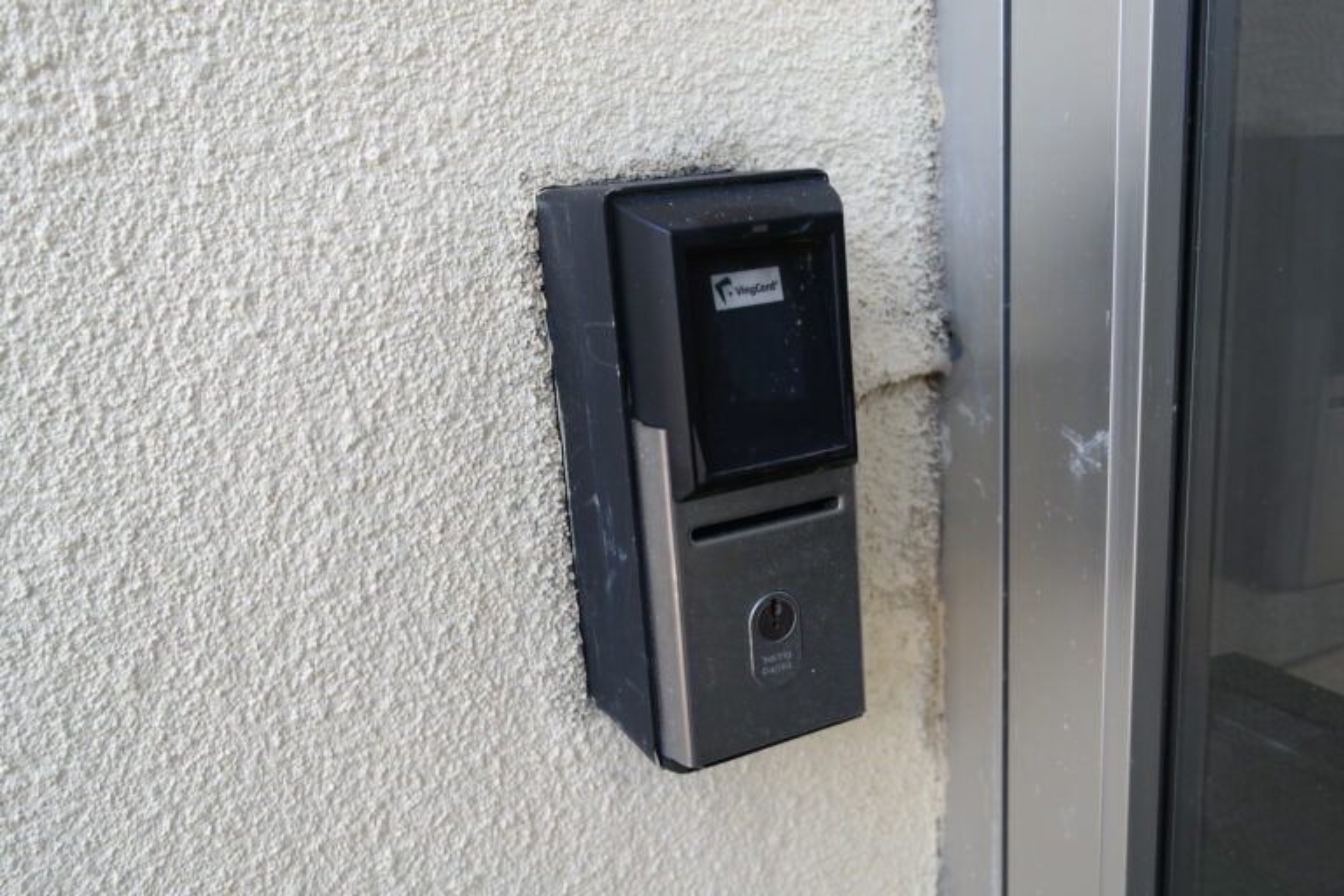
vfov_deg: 43.6
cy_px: 448
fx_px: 1120
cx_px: 672
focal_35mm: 30
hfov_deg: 61.9
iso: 100
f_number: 3.5
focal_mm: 20
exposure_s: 1/100
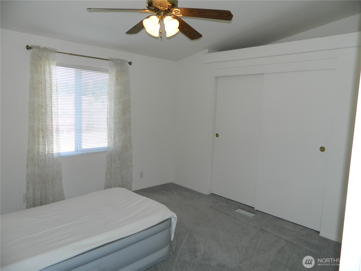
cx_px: 180
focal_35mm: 25
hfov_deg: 69.4
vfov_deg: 54.9
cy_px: 136
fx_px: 261
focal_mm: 4.5
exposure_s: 1/50
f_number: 3.1
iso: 80
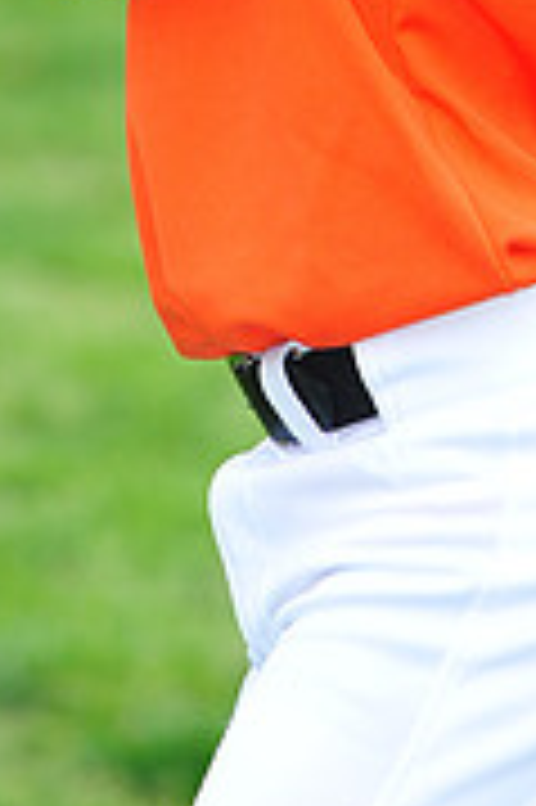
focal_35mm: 469
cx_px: 162
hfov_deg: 2.9
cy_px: -455
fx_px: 10494
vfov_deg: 4.4
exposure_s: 1/500
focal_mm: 145
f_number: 4.5
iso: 400
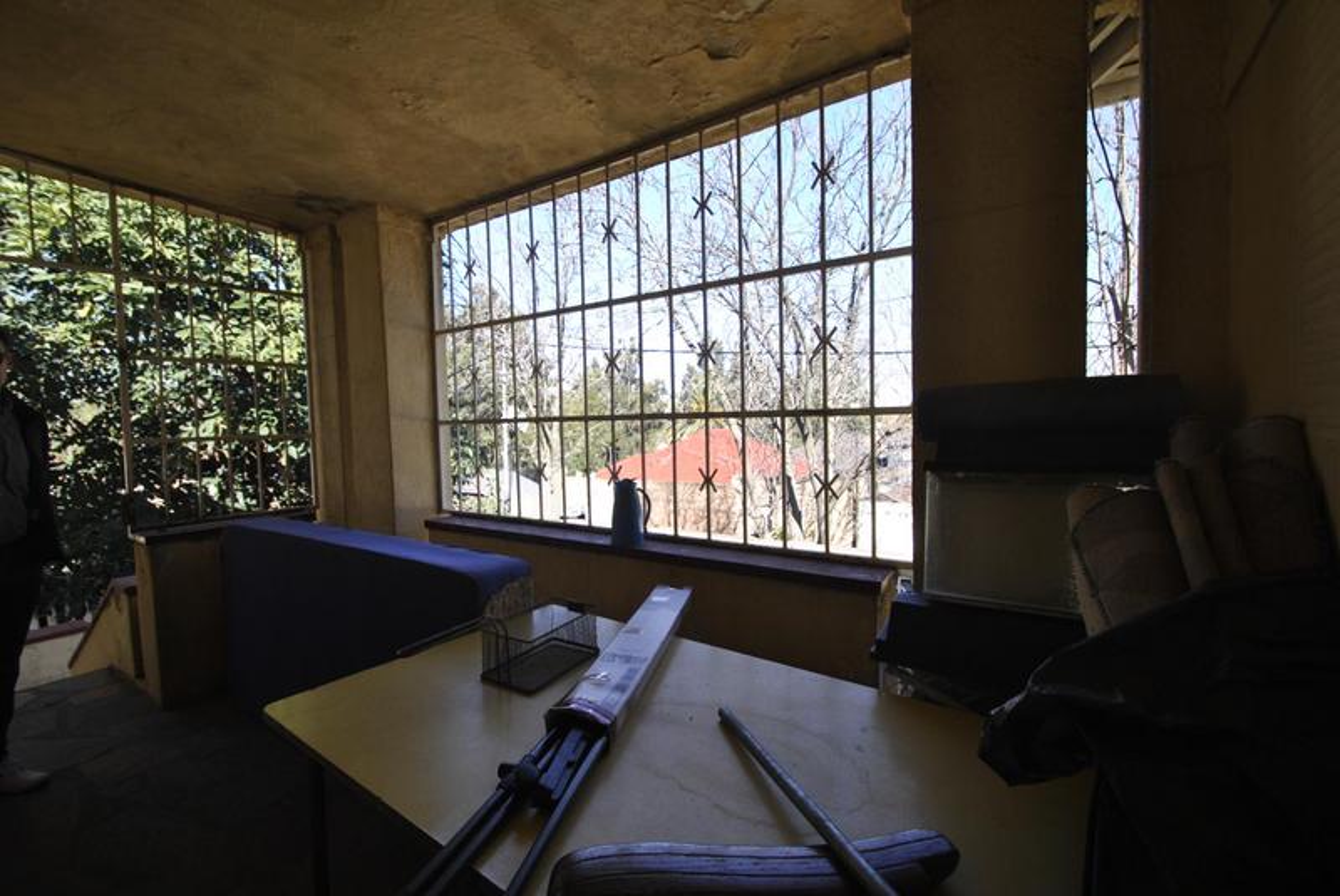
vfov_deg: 77.4
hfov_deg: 100.3
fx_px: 559
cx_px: 670
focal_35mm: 15
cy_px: 448
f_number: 5.6
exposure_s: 1/125
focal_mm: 10
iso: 110
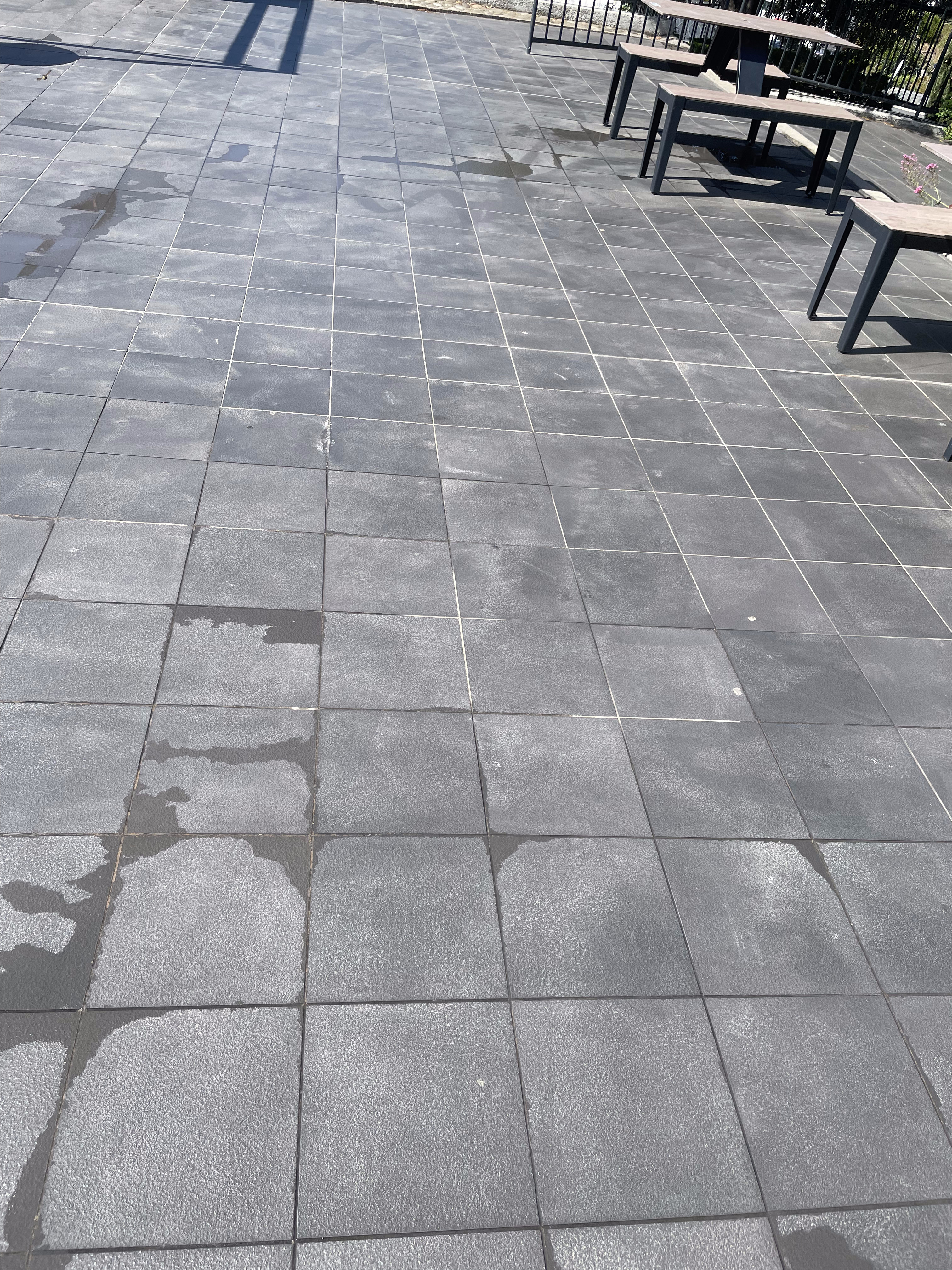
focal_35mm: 26
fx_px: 953
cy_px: 635
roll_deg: -9.2
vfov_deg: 67.3
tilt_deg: -37.1
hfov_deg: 53.1
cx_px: 476
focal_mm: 4.2
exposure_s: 1/1916
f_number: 1.6
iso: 32
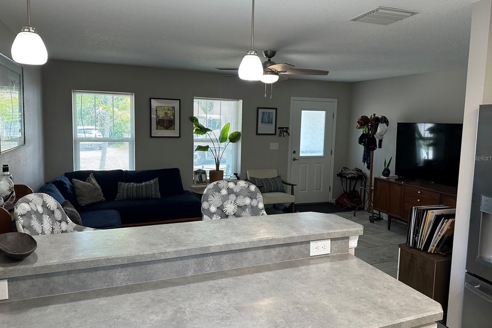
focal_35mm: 26
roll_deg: -1.4
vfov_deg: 49.5
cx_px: 246
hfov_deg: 69.4
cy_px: 158
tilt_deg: -5.4
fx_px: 355
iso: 160
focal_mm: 6.86
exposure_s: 1/120
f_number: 1.78
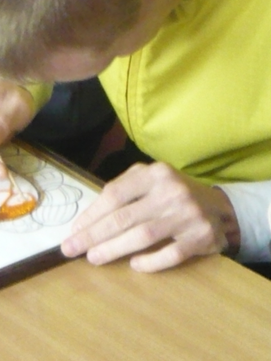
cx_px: 123
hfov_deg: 8.8
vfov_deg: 11.4
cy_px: -151
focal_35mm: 168
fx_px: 1753
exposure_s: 1/13
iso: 400
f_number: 2.8
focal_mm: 5.5
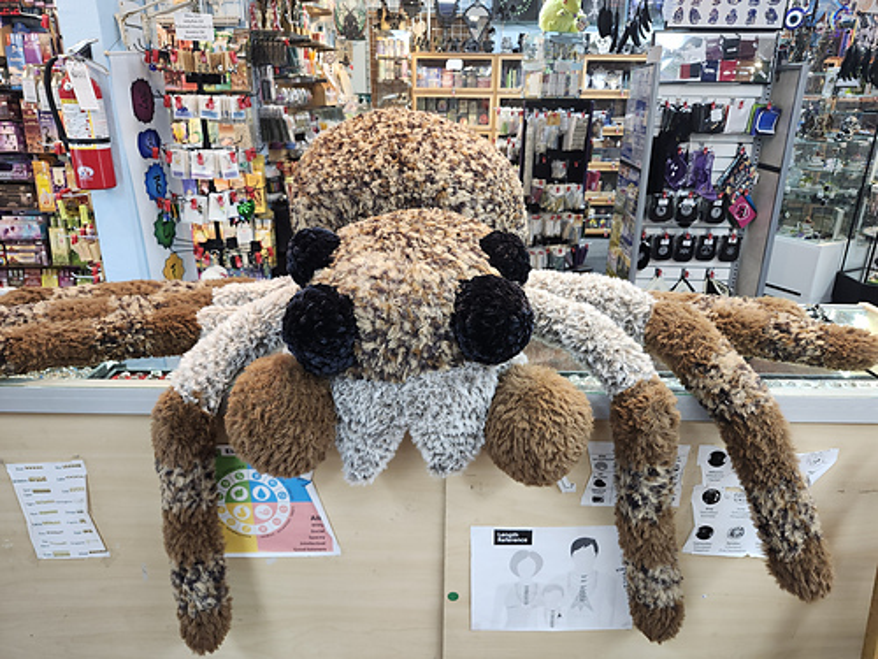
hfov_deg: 73.9
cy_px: 330
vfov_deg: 58.9
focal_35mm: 23
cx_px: 439
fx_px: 583
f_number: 1.8
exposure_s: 1/120
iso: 400
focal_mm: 5.54
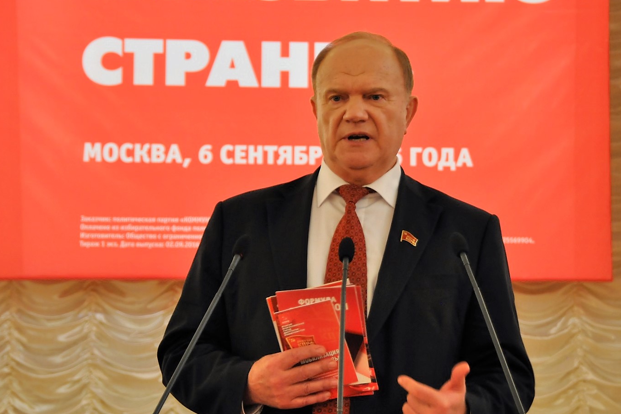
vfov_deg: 8.4
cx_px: 351
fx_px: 2828
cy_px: 187
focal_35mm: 164
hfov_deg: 12.5
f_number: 5.3
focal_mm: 90
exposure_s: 1/30
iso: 1000
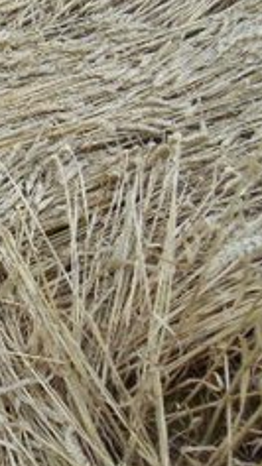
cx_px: -203
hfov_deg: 11.6
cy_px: 214
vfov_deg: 22.0
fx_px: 1200
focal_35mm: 97
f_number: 3.5
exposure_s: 1/400
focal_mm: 6
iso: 80
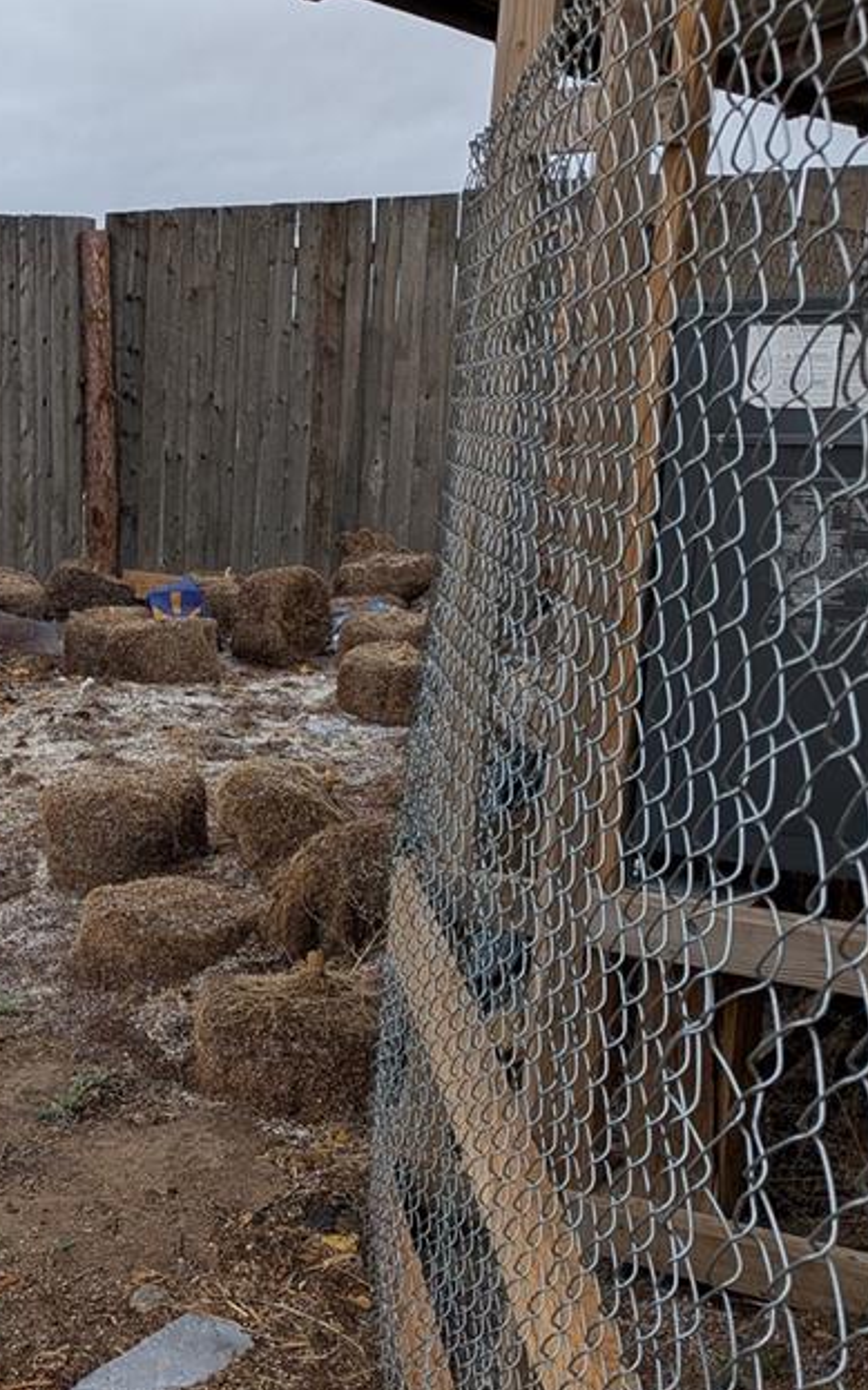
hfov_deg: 25.1
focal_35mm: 49
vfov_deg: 40.7
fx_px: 1856
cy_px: 888
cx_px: 7
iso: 33
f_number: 1.7
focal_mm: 4.53
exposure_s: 1/120
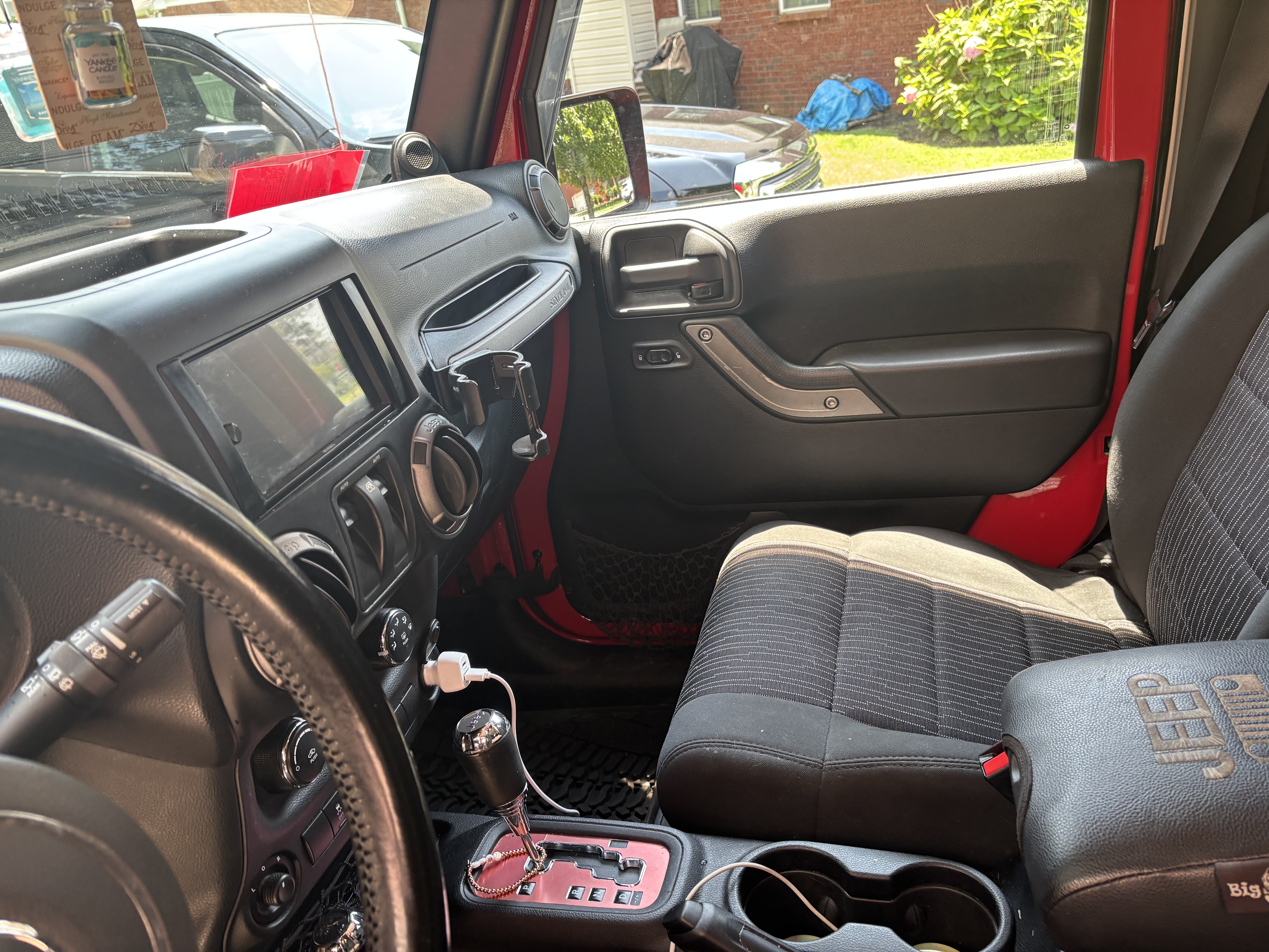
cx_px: 634
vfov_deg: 53.1
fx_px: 953
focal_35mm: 26
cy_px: 476
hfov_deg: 67.3
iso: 100
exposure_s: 1/121
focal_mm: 5.96
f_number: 1.6
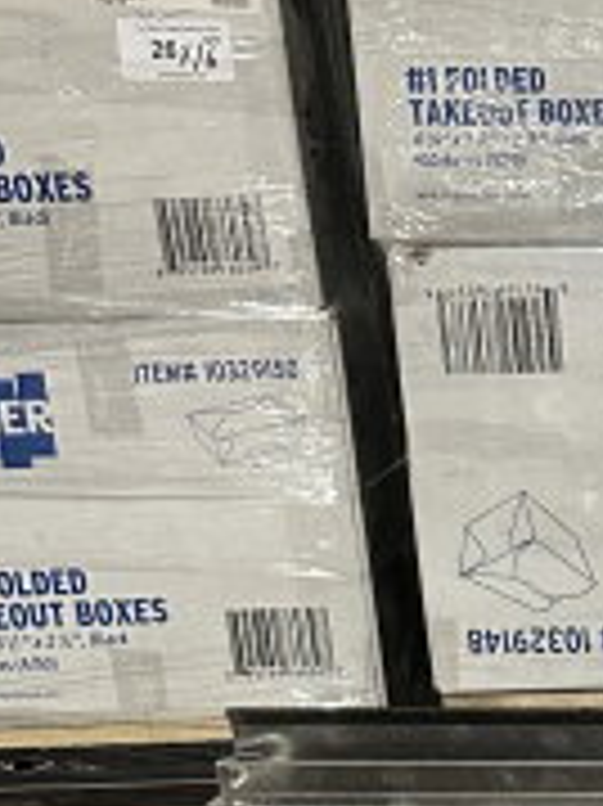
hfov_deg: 12.4
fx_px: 2535
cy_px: 1380
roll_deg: +1.3
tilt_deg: -24.4
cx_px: 1071
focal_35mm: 109
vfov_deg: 15.8
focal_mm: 6.86
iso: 320
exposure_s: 1/60
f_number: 1.78
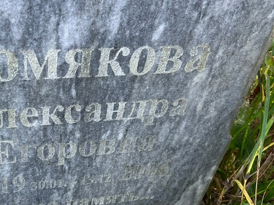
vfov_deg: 34.3
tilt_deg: -38.3
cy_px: 100
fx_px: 332
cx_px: 76
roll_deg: -1.4
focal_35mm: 42
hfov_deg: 43.7
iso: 100
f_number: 1.5
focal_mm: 5.7
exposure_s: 1/121
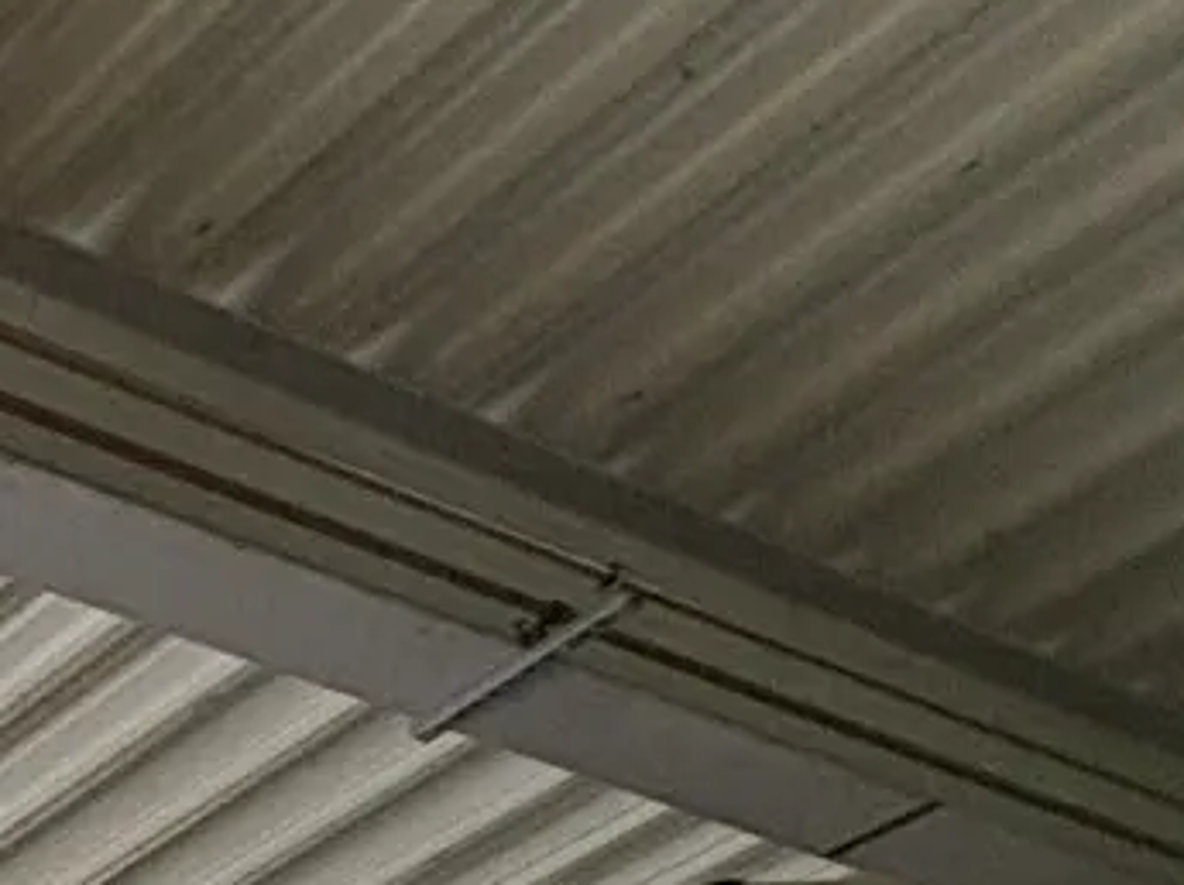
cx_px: -879
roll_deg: -0.1
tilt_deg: +24.0
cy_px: 1393
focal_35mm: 78
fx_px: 2665
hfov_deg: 19.5
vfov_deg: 16.8
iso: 320
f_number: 2.2
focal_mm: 2.22
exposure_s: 1/50
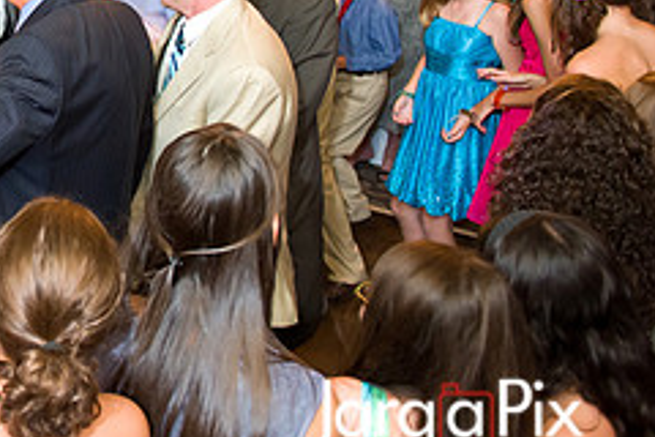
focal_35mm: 58
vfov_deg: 22.5
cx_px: -115
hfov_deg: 29.9
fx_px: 1055
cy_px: -3
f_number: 3.2
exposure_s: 1/125
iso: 1600
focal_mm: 24
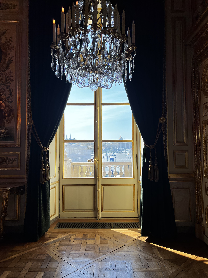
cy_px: 139
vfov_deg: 67.3
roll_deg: +0.5
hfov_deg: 53.1
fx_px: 208
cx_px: 104
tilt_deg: +2.3
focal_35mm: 26
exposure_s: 1/650
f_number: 1.5
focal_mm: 5.7
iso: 50
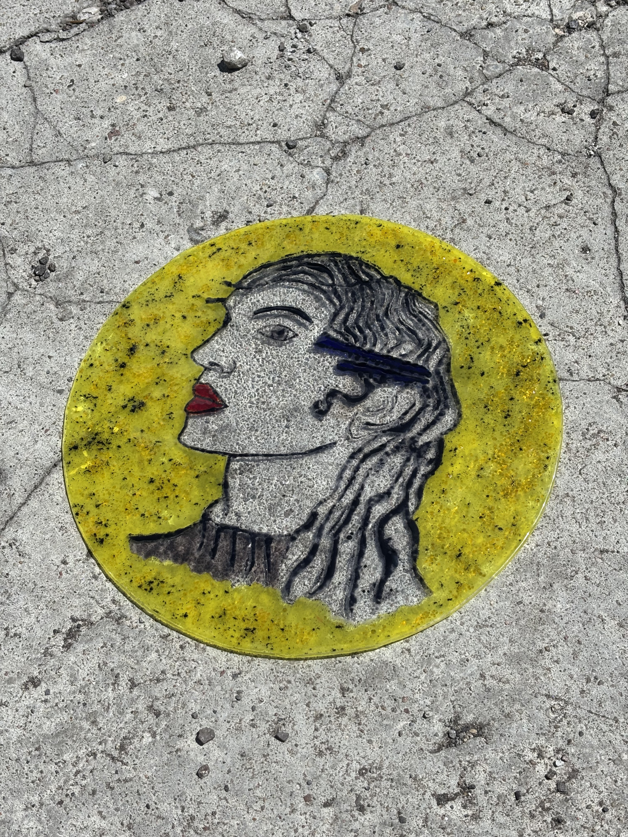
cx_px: 314
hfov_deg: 28.0
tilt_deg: -61.5
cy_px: 418
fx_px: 1258
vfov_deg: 36.8
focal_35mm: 52
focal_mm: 5.96
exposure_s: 1/3937
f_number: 1.6
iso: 40
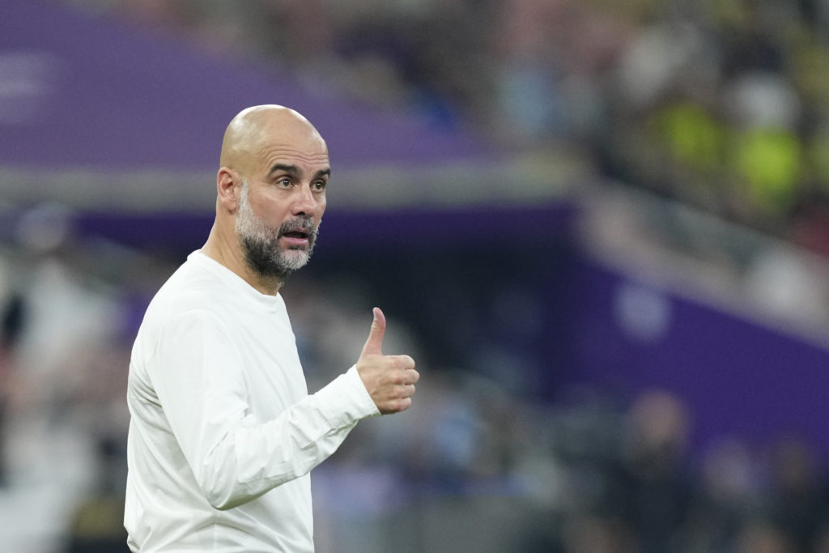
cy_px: 276
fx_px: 9212
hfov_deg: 5.2
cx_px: 414
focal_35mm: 400
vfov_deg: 3.4
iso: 2500
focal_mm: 400
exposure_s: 1/1600
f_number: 2.8
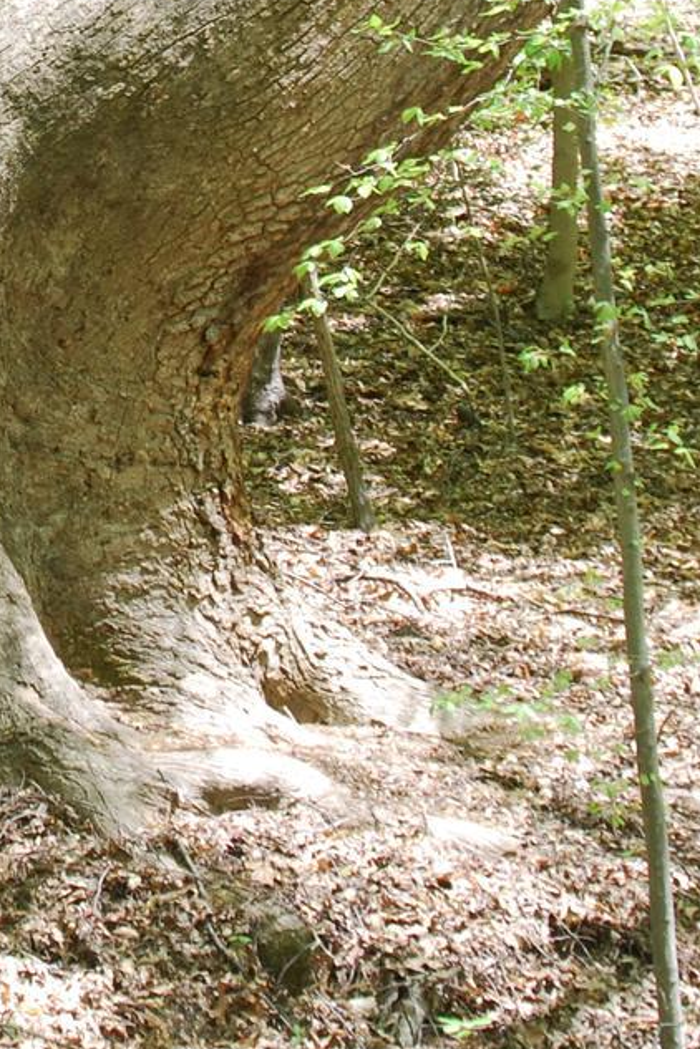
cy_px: -30
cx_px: -252
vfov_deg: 14.8
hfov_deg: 9.9
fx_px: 3966
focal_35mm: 136
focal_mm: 28
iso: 200
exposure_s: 1/60
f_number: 6.3
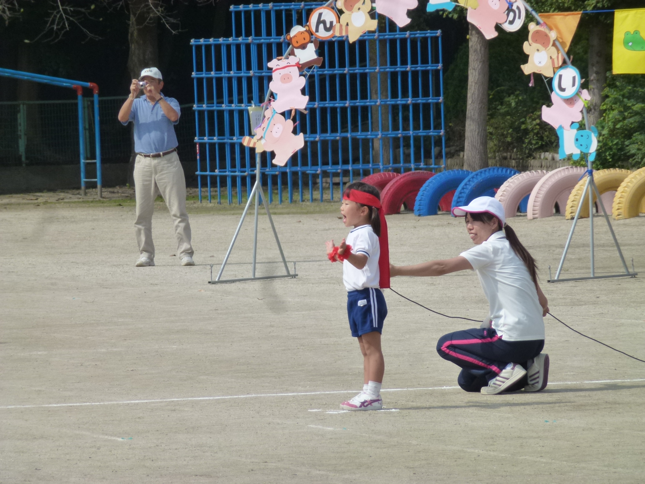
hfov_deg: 5.2
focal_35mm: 384
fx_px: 7155
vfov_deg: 3.9
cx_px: 322
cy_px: 242
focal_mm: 68.8
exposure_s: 1/800
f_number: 5.9
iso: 160
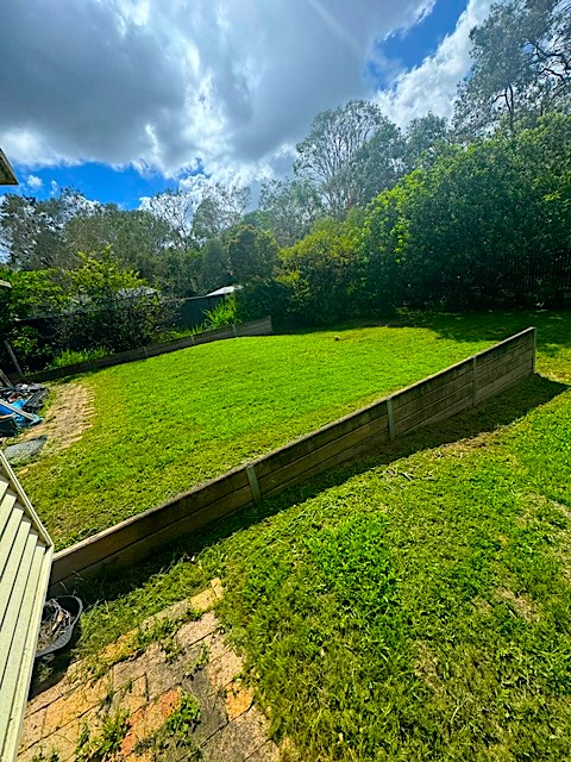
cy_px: 381
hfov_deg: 85.7
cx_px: 286
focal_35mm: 14
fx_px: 308
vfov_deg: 102.1
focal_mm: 2.22
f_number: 2.2
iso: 50
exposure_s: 1/1299
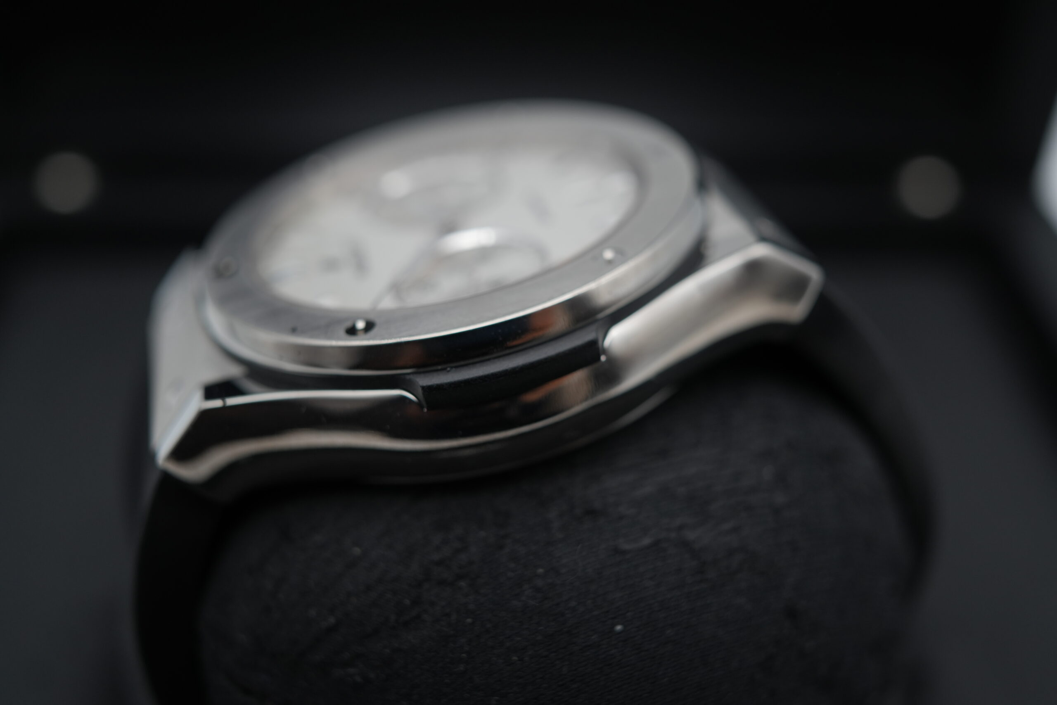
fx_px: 1028
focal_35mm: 35
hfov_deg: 54.4
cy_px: 352
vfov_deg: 37.9
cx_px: 528
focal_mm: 35
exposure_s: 1/250
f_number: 5
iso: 400
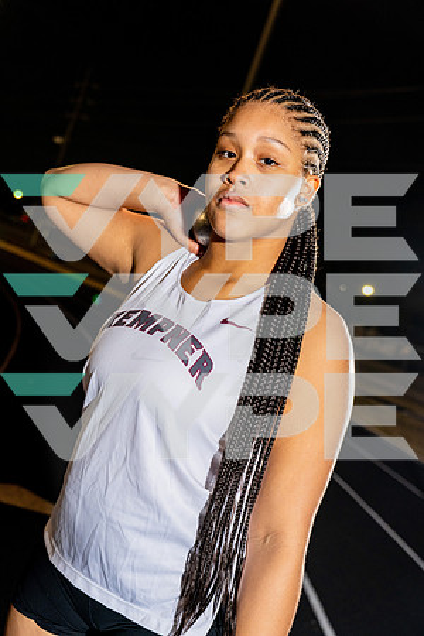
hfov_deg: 32.6
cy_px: 318
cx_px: 212
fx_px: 724
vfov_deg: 47.4
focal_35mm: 41
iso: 800
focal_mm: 41
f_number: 4
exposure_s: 1/250
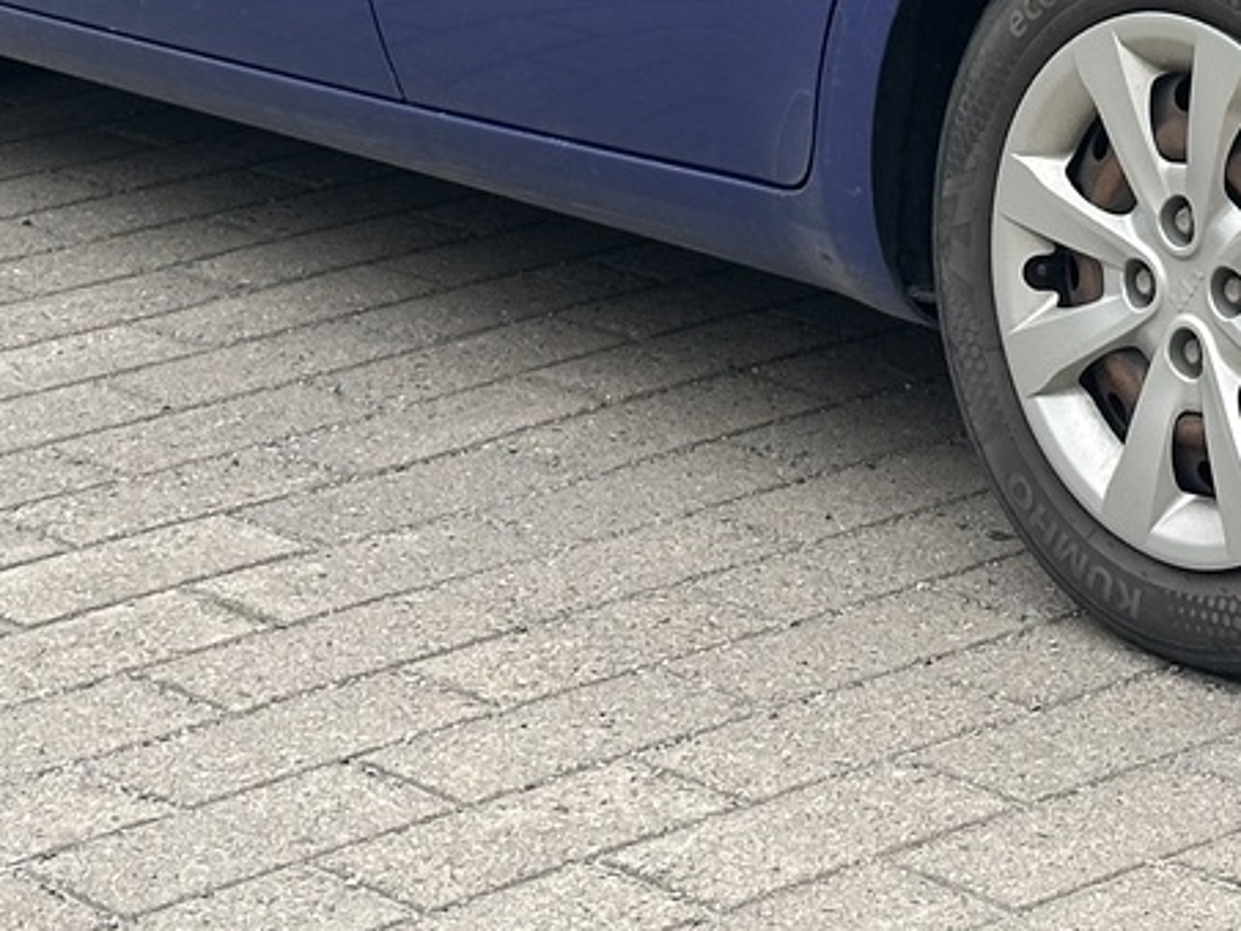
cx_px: 1172
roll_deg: +0.7
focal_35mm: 153
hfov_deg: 12.8
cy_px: -423
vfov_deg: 9.5
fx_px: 5485
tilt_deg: -8.1
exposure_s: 1/694
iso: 64
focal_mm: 6.86
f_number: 1.78
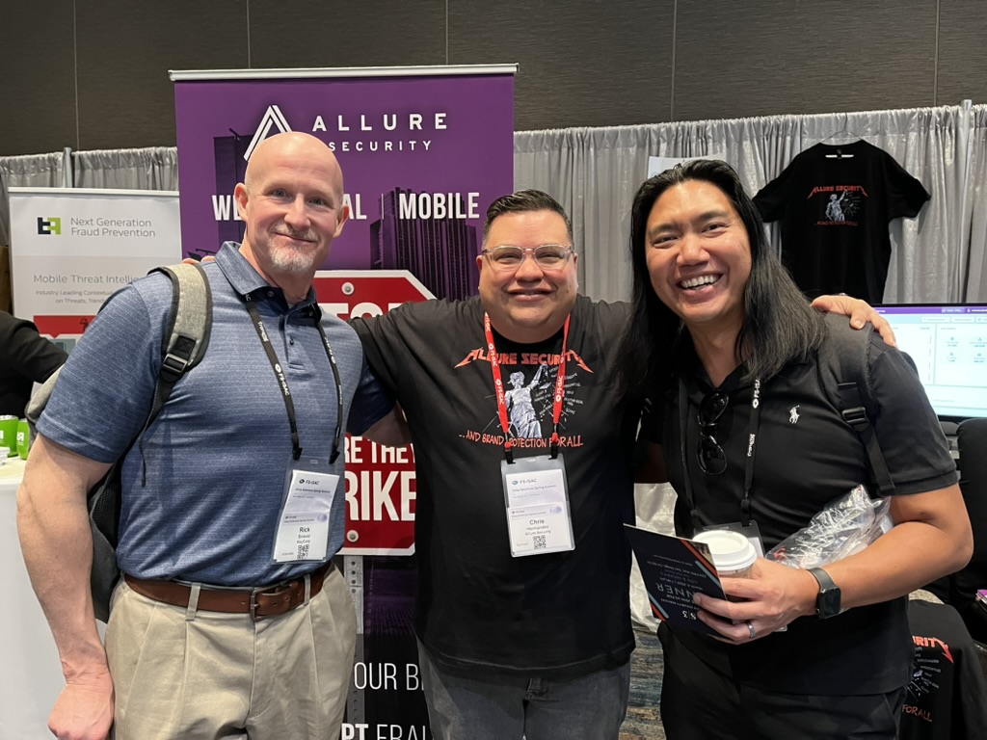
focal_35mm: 26
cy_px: 370
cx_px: 494
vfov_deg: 53.1
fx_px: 741
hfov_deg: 67.3
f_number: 1.6
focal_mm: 5.1
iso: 500
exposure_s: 1/60
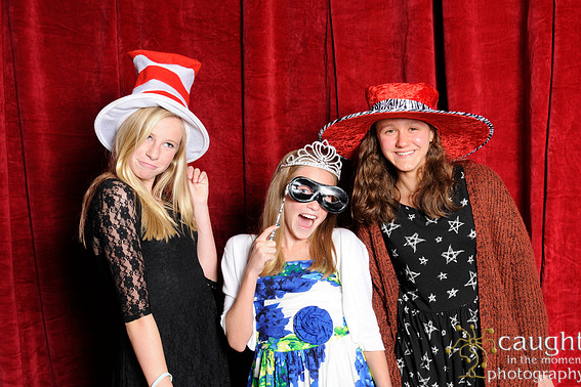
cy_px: 194
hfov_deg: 40.3
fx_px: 791
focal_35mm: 49
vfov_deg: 27.5
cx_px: 295
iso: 400
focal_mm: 32
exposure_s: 1/60
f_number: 8
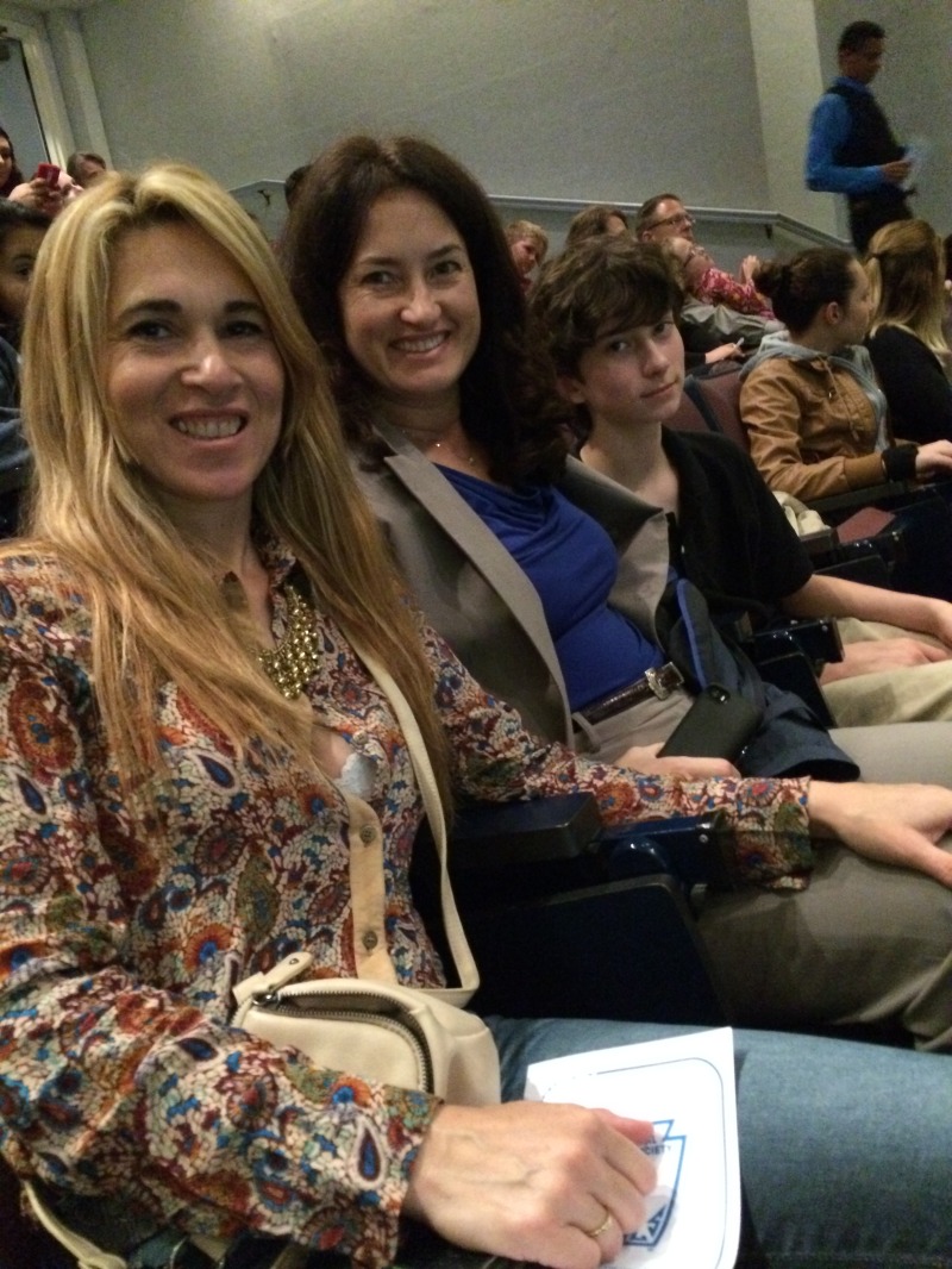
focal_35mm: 29
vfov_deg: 61.6
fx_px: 1063
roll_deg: +11.8
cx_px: 476
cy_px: 634
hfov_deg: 48.2
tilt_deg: -12.3
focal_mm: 4.15
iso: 800
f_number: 2.2
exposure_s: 1/15
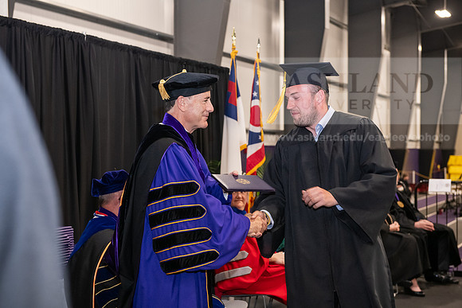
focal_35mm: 62
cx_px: 231
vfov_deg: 21.9
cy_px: 154
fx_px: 796
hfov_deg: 32.4
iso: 2500
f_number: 5
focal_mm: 62
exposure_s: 1/125
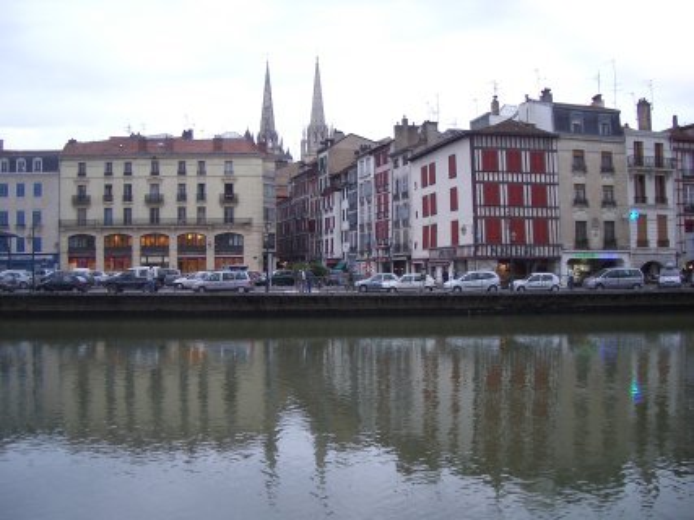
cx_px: 347
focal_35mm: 35
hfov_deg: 52.6
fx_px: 702
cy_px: 260
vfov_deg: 40.7
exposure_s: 1/100
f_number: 2.6
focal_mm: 5.8
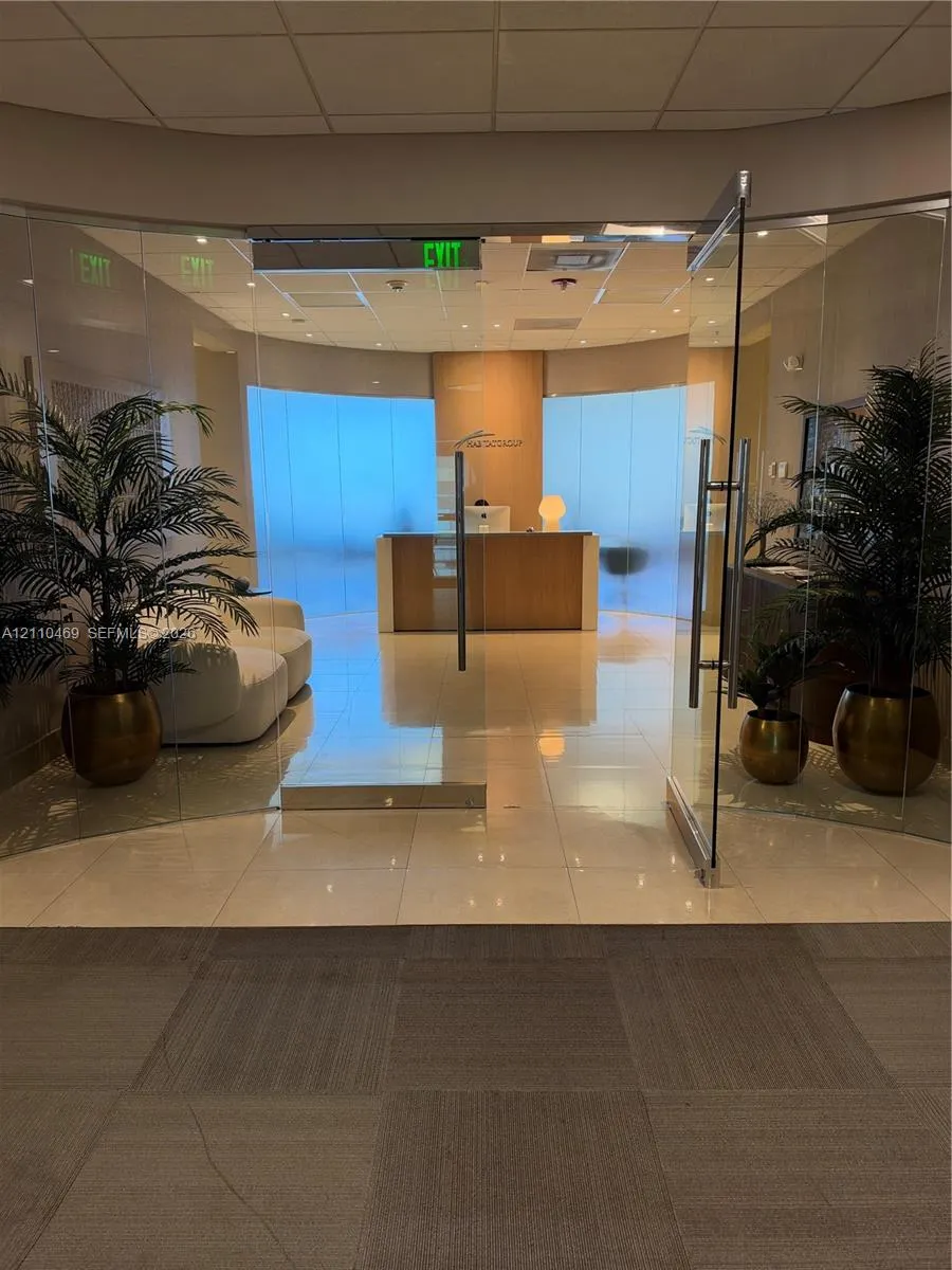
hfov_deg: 56.8
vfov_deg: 71.6
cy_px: 635
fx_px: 880
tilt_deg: -9.4
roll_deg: +0.5
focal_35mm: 24
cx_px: 476
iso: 250
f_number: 1.8
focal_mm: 6.93
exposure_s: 1/120
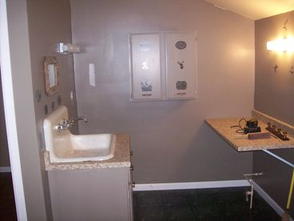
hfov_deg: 51.4
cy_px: 110
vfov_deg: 39.7
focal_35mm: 36
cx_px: 147
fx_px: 306
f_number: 2.7
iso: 200
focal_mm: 6
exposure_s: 1/64
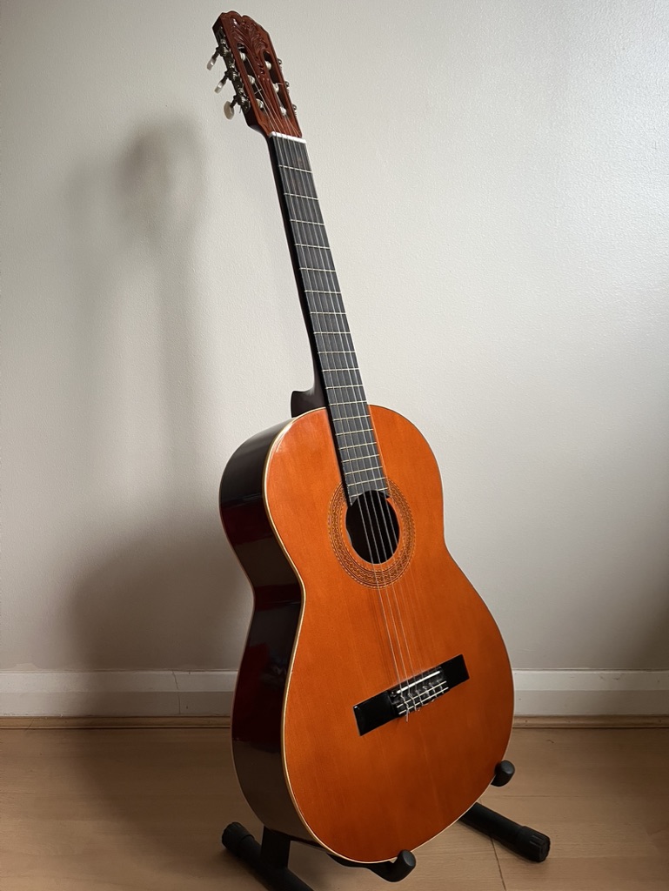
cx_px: 334
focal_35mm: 26
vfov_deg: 67.3
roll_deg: +1.6
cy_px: 446
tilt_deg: -8.4
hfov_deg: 53.1
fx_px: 669
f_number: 1.6
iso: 160
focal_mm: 5.1
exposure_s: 1/60
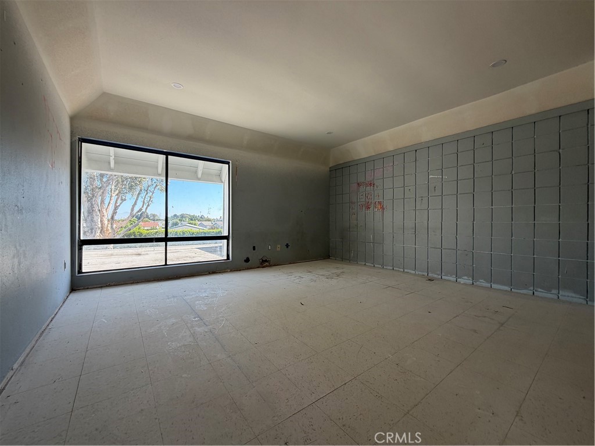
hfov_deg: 102.1
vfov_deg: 85.7
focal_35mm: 14
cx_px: 298
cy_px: 223
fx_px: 241
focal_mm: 2.22
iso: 50
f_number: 2.2
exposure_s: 1/162
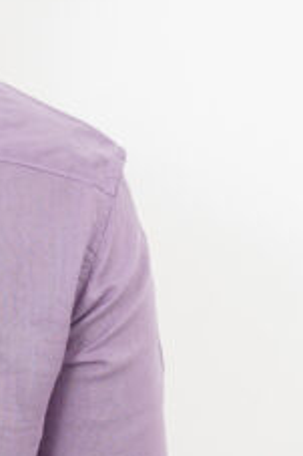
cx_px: -249
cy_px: 392
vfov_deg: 10.2
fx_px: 2554
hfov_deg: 6.6
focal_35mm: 202
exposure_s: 1/100
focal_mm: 34
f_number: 8
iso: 200
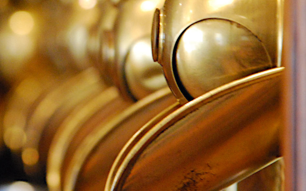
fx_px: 4204
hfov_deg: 4.2
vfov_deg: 2.6
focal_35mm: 504
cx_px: 25
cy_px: 47
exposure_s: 1/15
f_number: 6
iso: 1600
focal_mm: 155
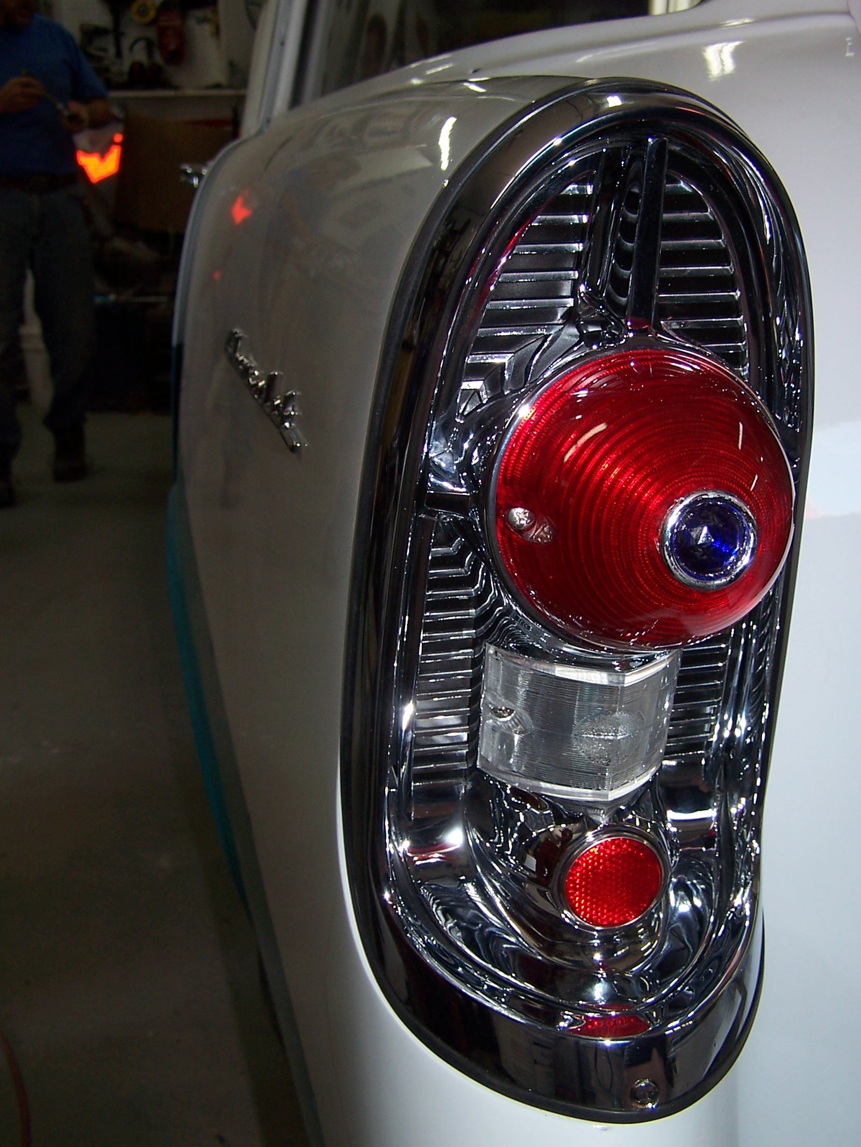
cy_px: 610
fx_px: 1359
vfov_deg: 45.7
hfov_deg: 35.1
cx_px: 448
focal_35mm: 41
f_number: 2.8
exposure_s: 1/60
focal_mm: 6.3
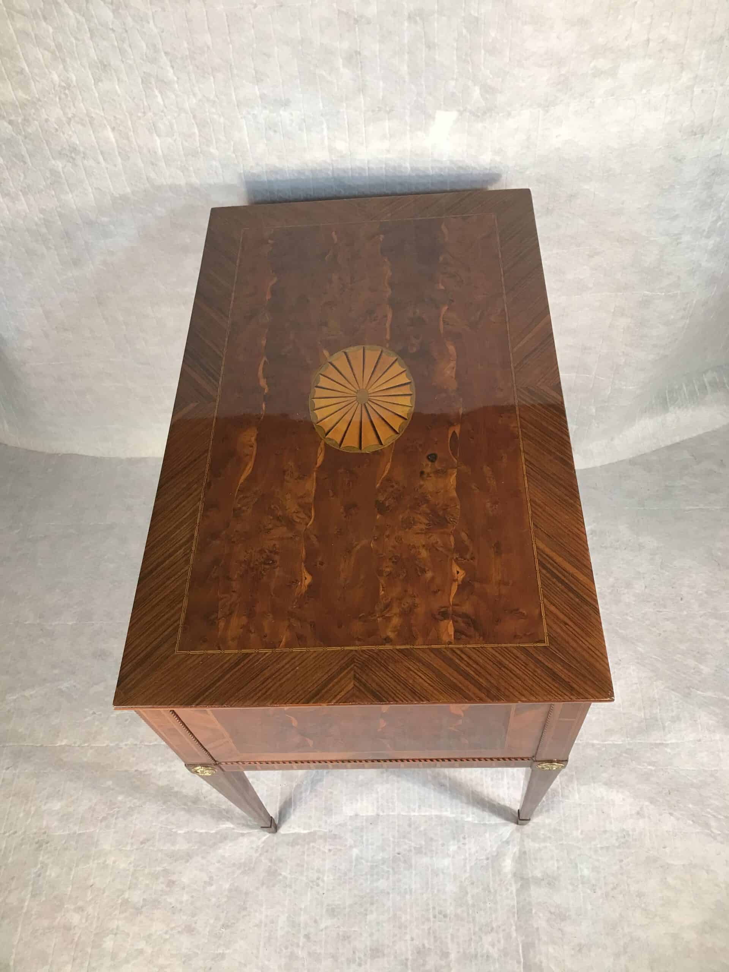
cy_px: 486
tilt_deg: -53.6
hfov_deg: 49.7
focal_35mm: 28
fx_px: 786
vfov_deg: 63.4
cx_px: 364
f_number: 1.8
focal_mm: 3.99
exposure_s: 1/33
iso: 40
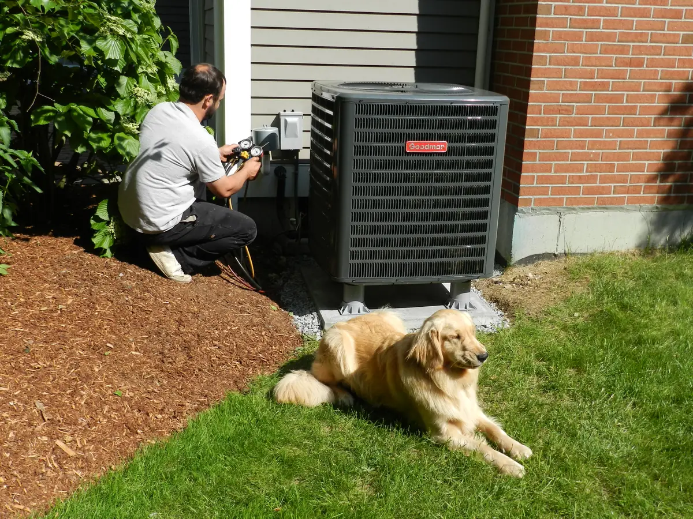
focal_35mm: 38
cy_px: 260
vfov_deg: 37.7
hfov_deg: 49.0
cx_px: 346
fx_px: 761
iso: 160
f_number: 4
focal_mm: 6.7
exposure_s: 1/800
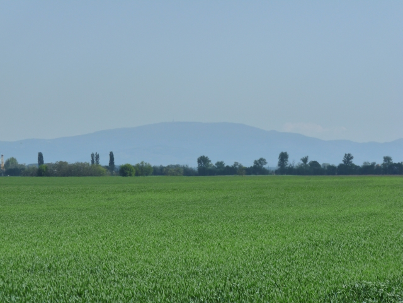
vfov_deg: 6.8
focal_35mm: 217
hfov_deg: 9.1
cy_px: 152
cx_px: 202
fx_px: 2526
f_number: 6.3
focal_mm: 38.5
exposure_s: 1/500
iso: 160
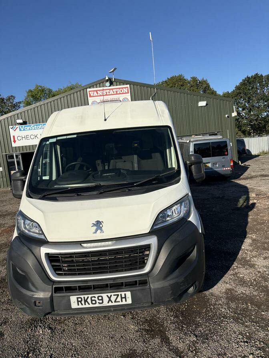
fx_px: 269
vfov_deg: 67.3
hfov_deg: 53.1
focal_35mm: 26
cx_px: 134
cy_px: 179
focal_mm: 5.96
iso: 50
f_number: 1.6
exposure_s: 1/4065
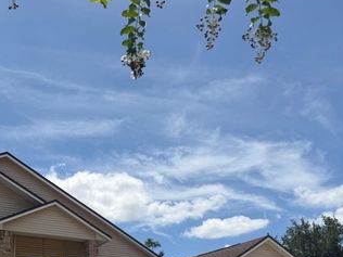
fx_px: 377
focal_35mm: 38
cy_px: 195
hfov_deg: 47.6
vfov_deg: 36.8
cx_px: 97
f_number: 1.78
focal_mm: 6.76
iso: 80
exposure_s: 1/8130
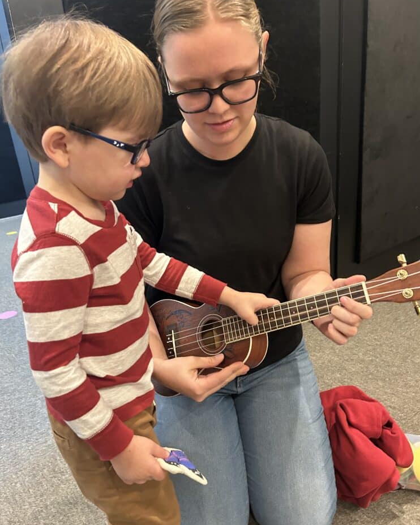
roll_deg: +6.9
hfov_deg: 51.5
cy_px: 282
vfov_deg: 62.1
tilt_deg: -20.6
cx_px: 208
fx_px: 435
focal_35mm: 28
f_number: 1.5
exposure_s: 1/40
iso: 500
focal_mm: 5.7
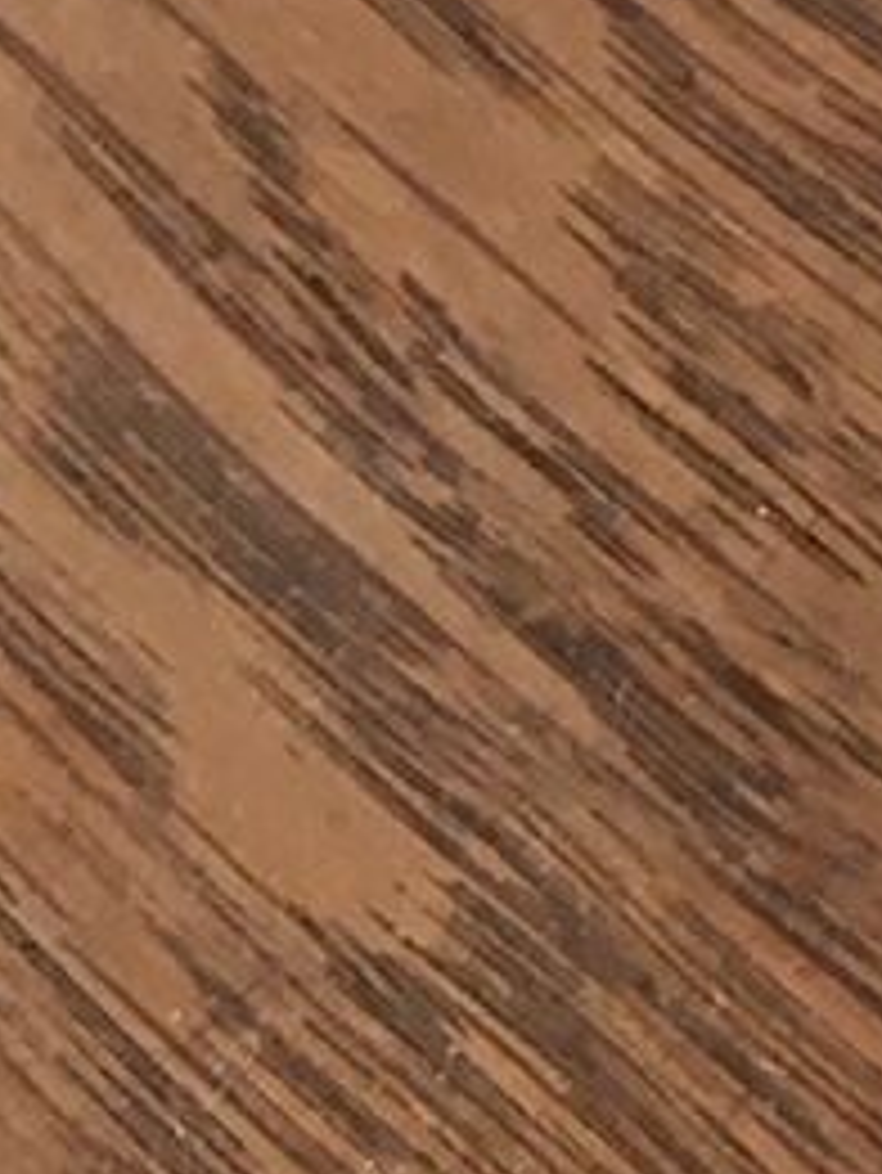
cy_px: 0
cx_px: 158
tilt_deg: -48.0
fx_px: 7604
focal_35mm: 224
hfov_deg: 6.6
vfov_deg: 8.8
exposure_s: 1/33
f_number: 2.2
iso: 80
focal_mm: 4.15
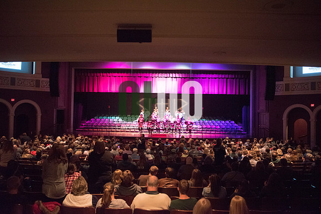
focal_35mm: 32
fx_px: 285
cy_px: 107
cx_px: 160
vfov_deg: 41.1
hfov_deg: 58.7
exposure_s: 1/160
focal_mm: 32
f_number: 2.8
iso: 4000
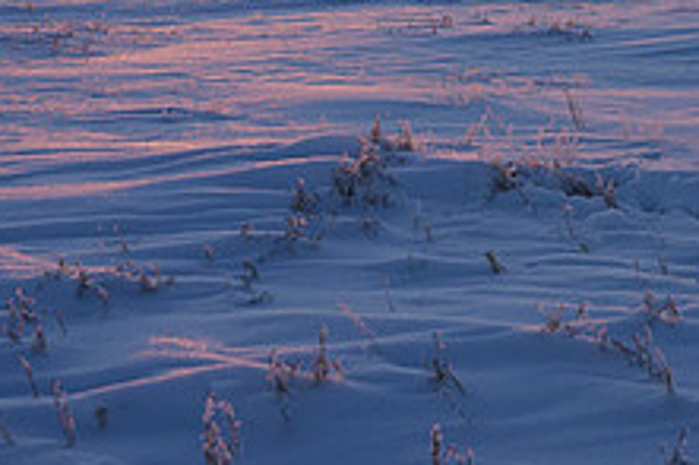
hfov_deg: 27.5
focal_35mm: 70
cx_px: 670
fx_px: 1358
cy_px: 75
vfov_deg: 19.2
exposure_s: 1/640
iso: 320
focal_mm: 24
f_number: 7.1
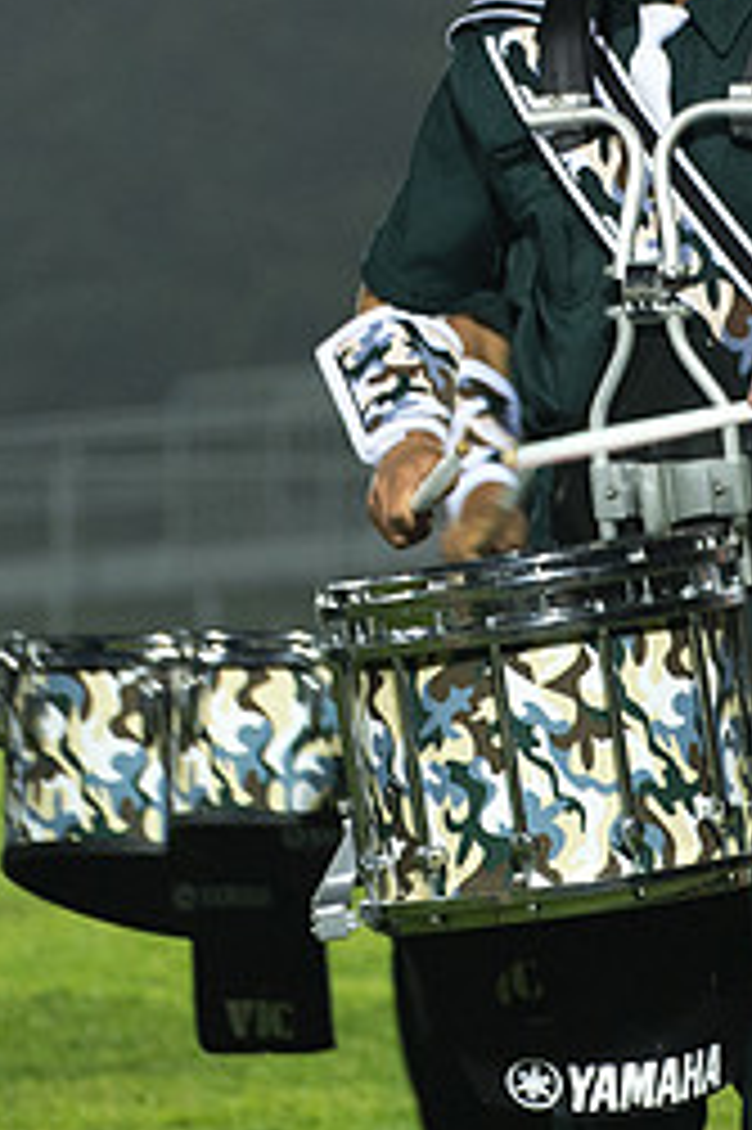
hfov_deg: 3.1
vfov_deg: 4.7
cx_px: 736
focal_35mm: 442
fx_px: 13867
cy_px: 348
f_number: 4.8
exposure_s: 1/160
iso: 3600
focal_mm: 145
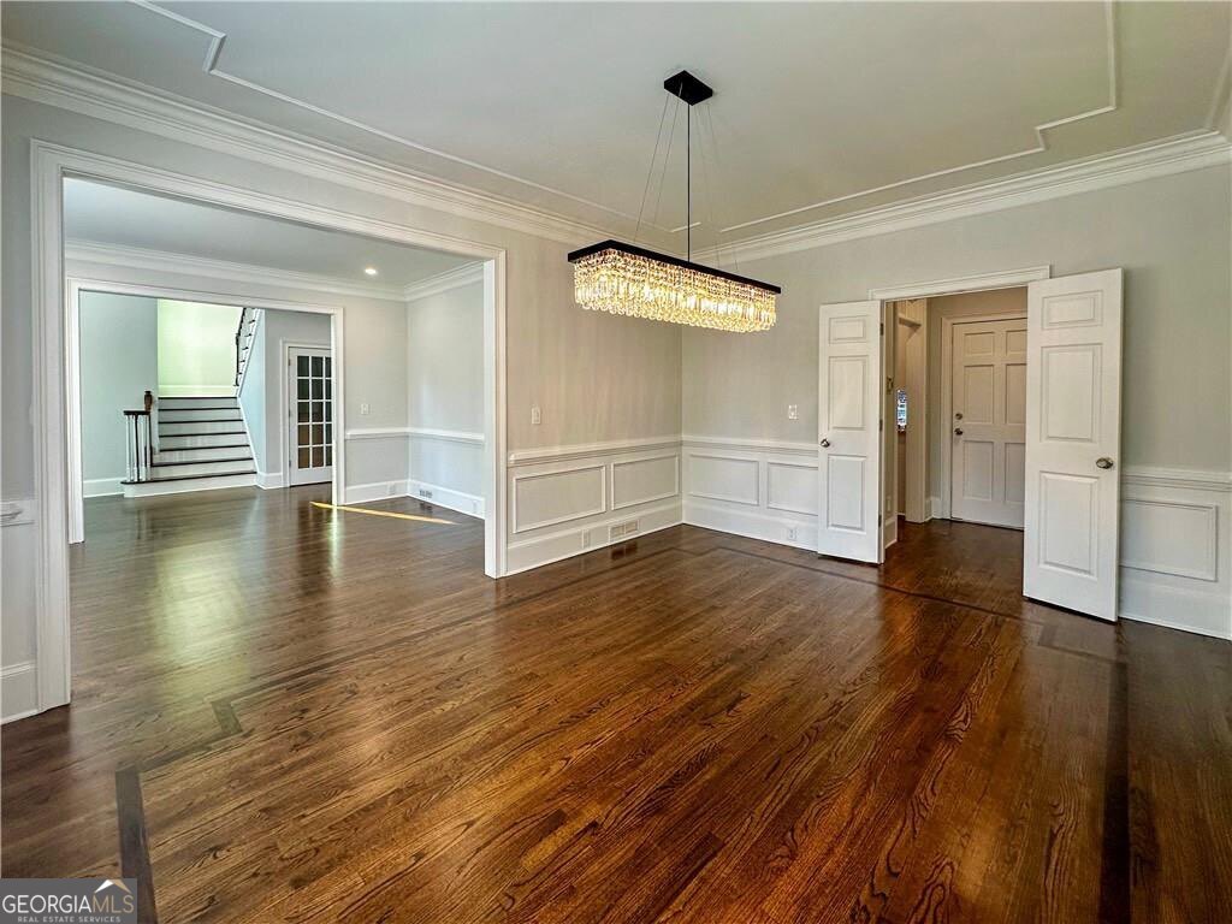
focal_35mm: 14
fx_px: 498
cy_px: 462
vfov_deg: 85.7
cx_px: 616
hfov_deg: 102.1
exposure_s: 1/100
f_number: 2.2
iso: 80
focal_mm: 2.22
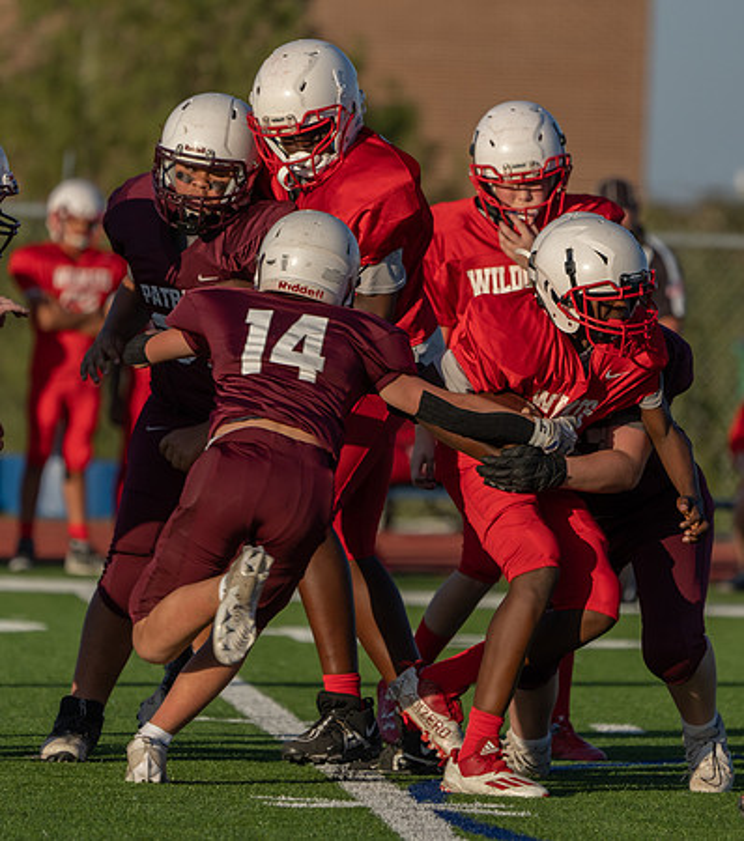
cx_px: 448
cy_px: 419
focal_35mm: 504
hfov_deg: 3.3
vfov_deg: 3.7
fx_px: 13079
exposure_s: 1/1000
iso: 160
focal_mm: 345
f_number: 5.6
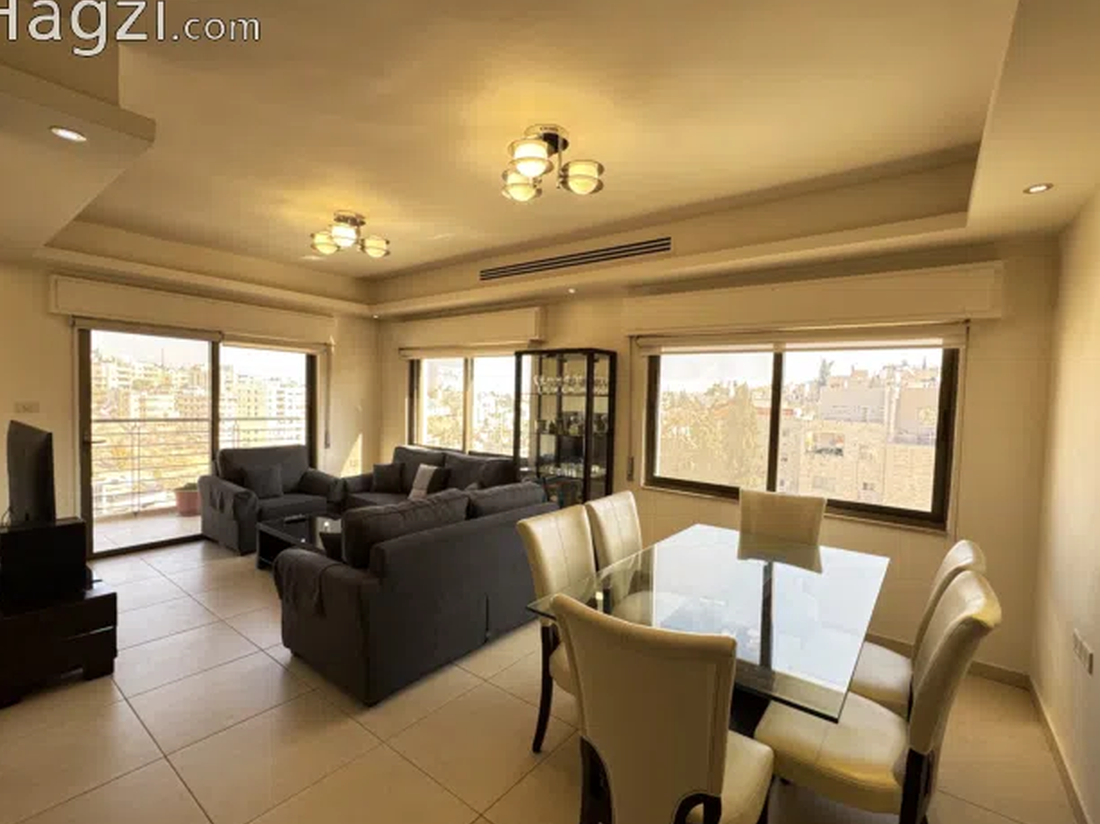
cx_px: 567
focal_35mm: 16
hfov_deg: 94.5
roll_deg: -2.0
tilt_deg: -3.0
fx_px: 508
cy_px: 417
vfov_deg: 78.0
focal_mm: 2.22
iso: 160
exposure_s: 1/99
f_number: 2.2
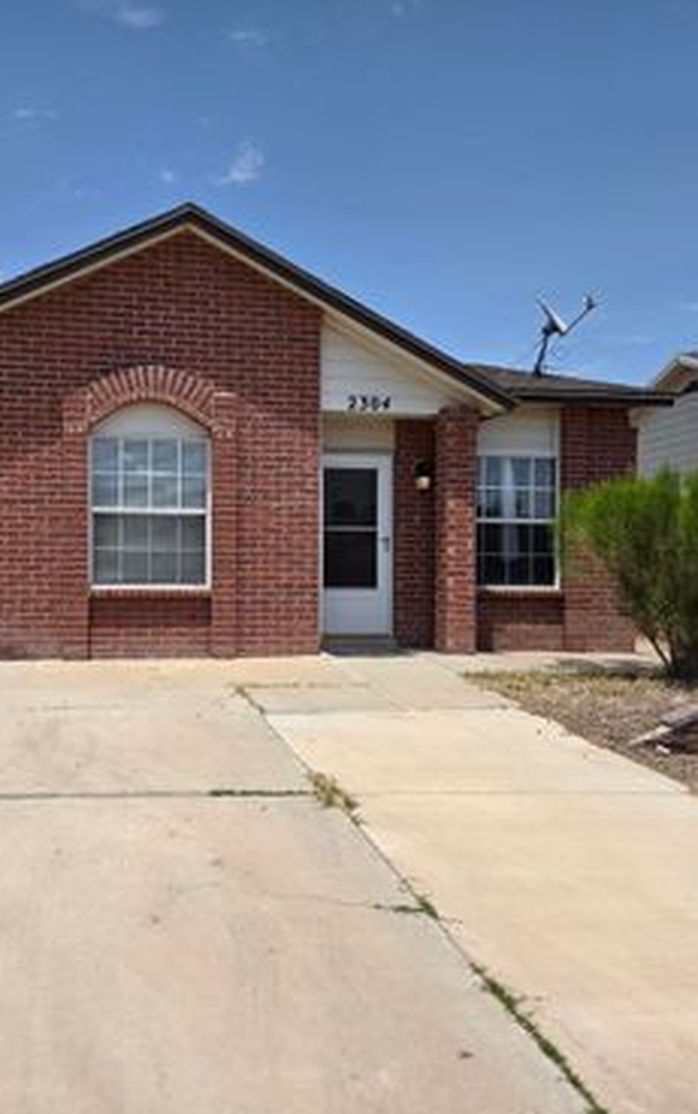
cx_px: 251
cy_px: 563
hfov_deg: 38.1
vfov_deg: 58.1
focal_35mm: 33
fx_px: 1003
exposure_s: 1/7891
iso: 80
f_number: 1.8
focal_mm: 5.4
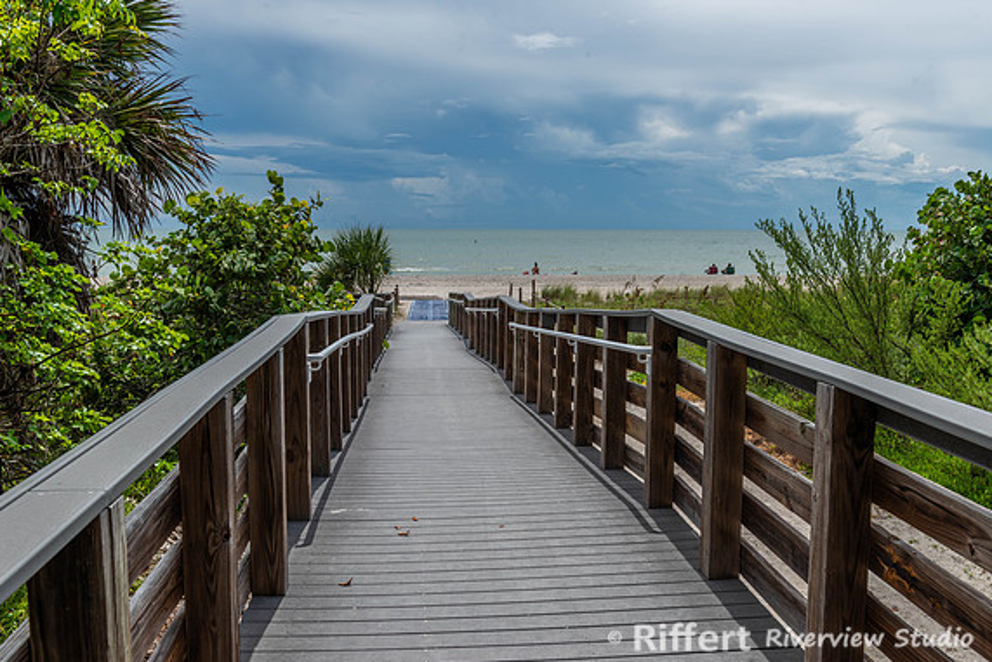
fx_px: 1020
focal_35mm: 37
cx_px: 492
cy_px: 333
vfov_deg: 36.0
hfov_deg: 51.9
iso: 100
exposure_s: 1/200
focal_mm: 35
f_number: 11
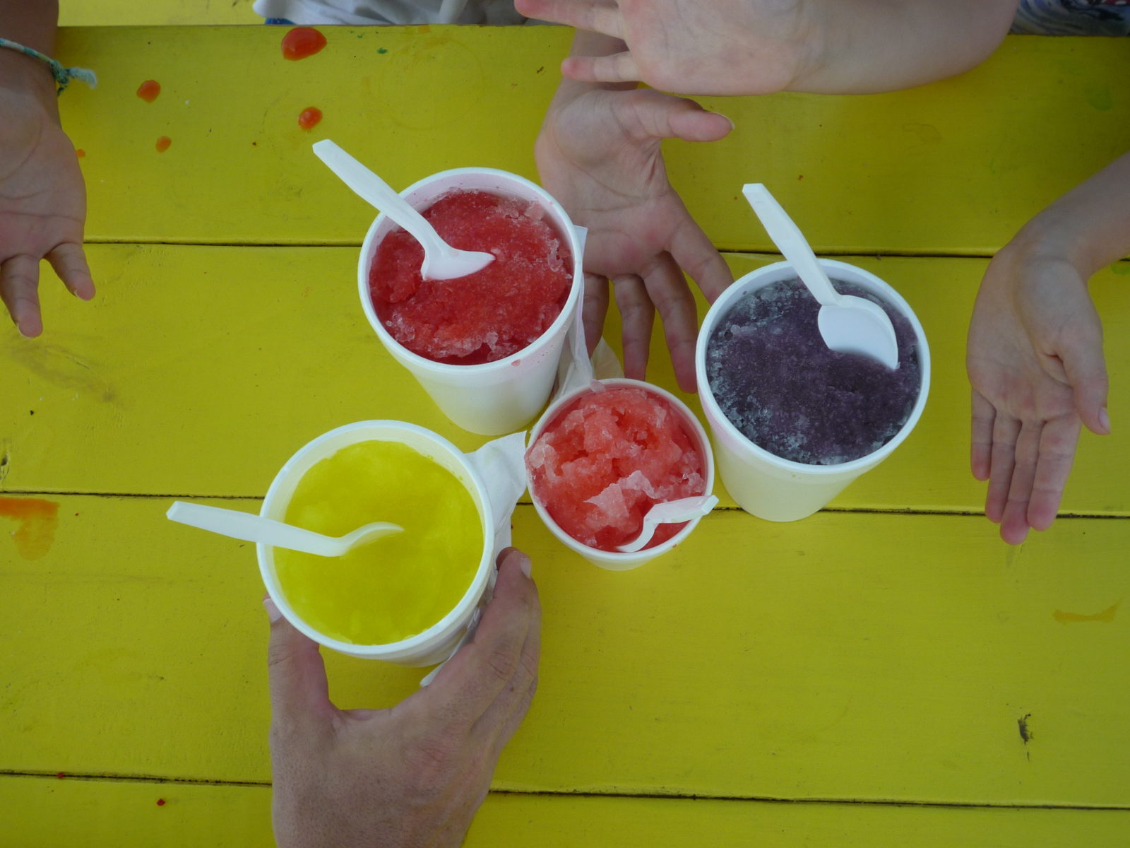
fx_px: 1436
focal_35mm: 44
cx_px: 565
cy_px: 424
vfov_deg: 32.9
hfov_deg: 42.9
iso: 100
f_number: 4.3
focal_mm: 7.8
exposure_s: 1/250
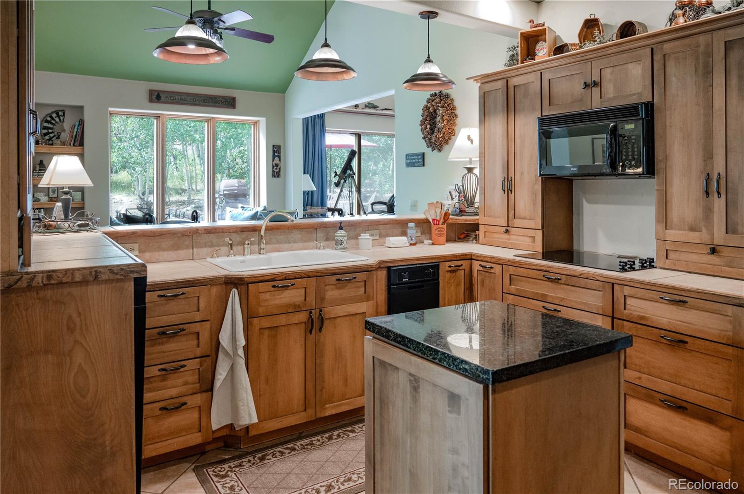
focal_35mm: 24
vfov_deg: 53.0
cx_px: 372
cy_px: 247
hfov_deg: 73.8
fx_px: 495
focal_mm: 24
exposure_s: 1/30
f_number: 5
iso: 1600
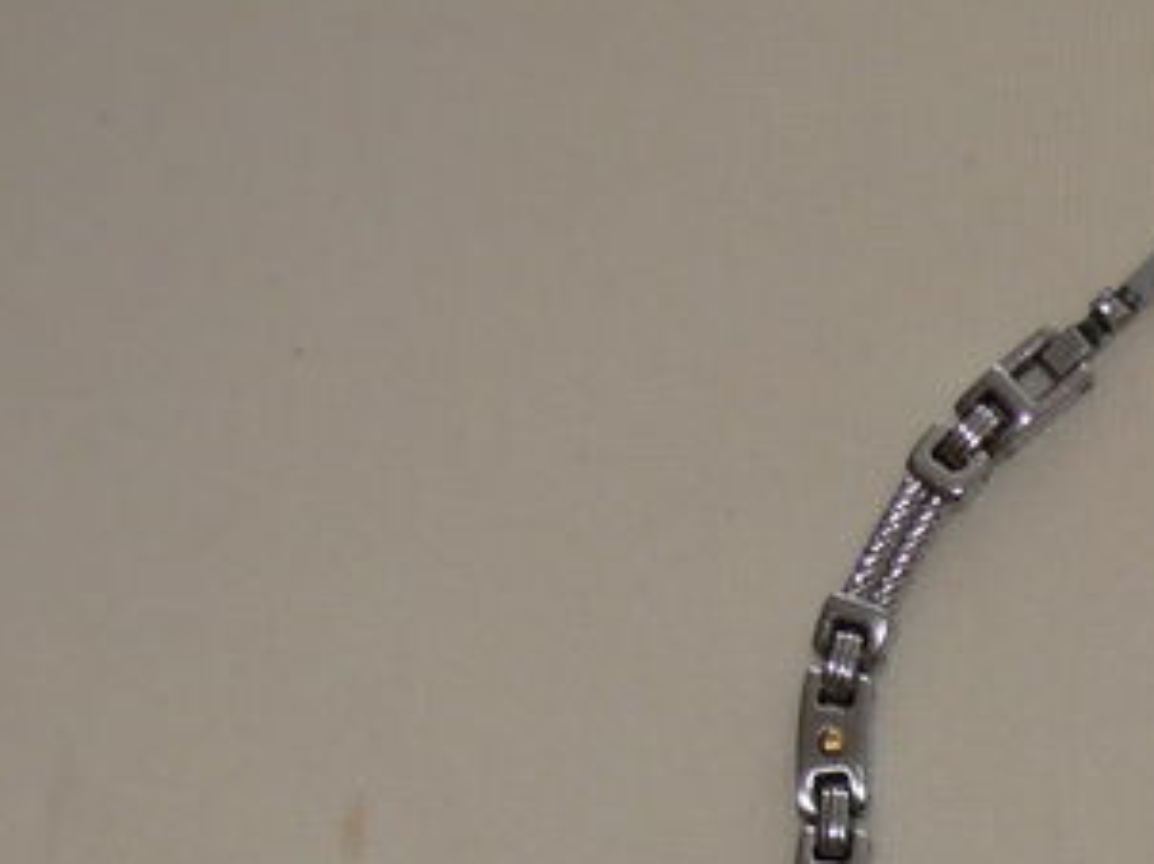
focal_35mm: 159
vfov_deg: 9.0
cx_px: 1834
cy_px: 1415
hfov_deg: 11.8
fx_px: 5296
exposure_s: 1/30
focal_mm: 9.3
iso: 100
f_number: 3.2
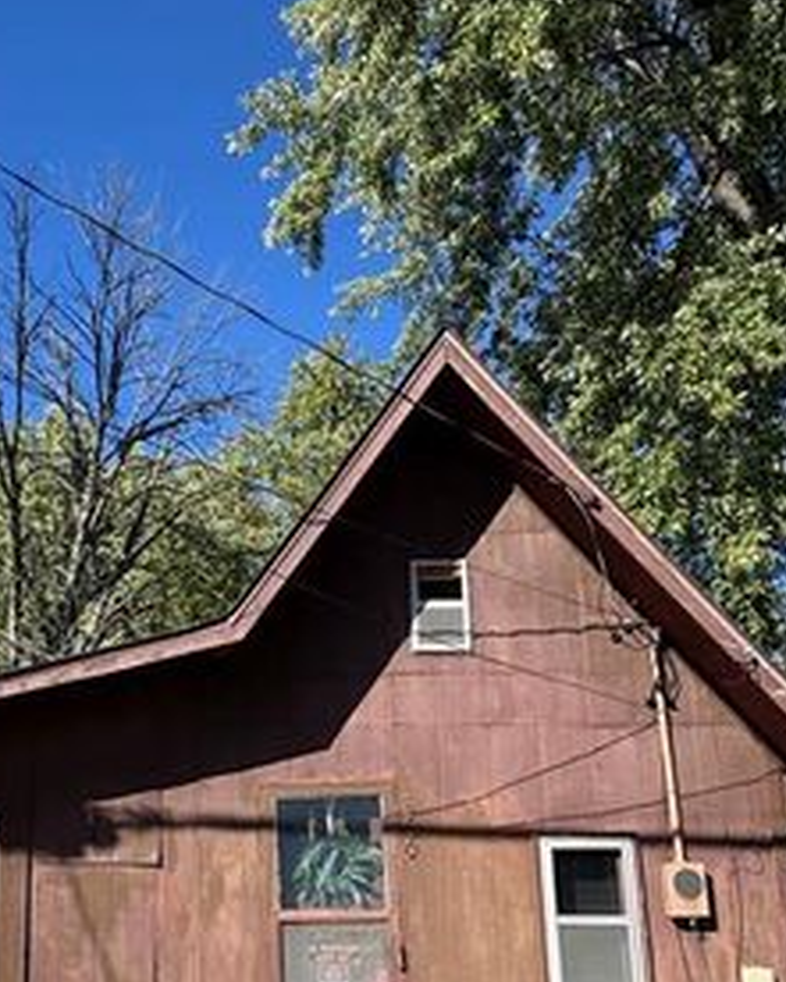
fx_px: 959
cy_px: 696
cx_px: 156
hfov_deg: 42.5
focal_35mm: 33
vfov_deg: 52.6
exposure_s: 1/1395
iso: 50
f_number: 2.2
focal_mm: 2.22
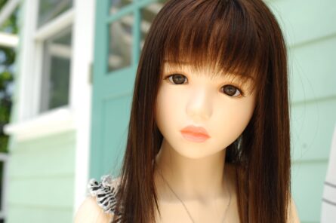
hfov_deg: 37.9
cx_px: 168
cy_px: 112
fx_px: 490
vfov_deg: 25.7
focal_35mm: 52
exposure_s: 1/400
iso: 100
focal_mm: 35
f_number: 4
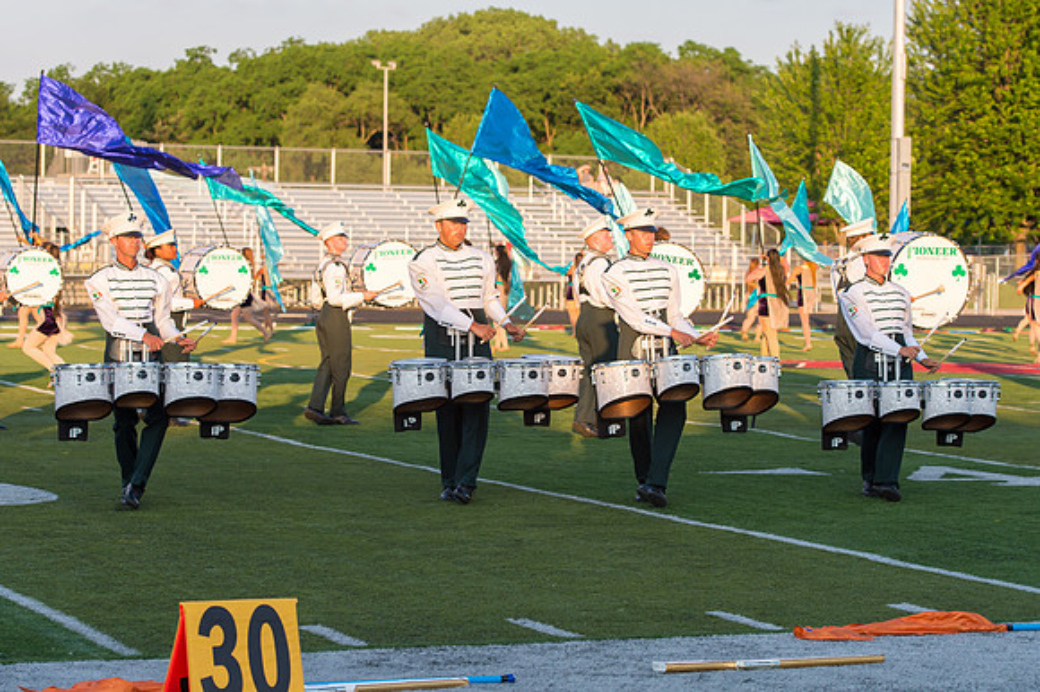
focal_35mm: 105
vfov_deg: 13.0
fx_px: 3029
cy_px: 329
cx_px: 518
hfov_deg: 19.5
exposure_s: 1/640
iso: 250
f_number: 5
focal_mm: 85
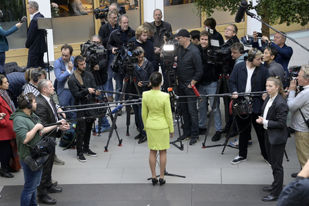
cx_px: 154
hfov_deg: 19.5
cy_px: 103
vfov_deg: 13.0
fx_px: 901
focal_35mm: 105
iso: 5000
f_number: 5.3
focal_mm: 105
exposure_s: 1/400
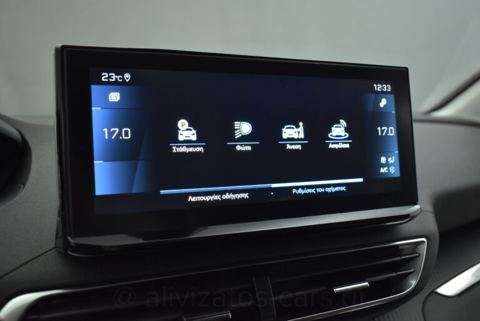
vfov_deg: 36.9
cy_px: 160
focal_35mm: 36
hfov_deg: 53.1
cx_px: 240
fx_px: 480
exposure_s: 1/125
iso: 1600
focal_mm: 24
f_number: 4
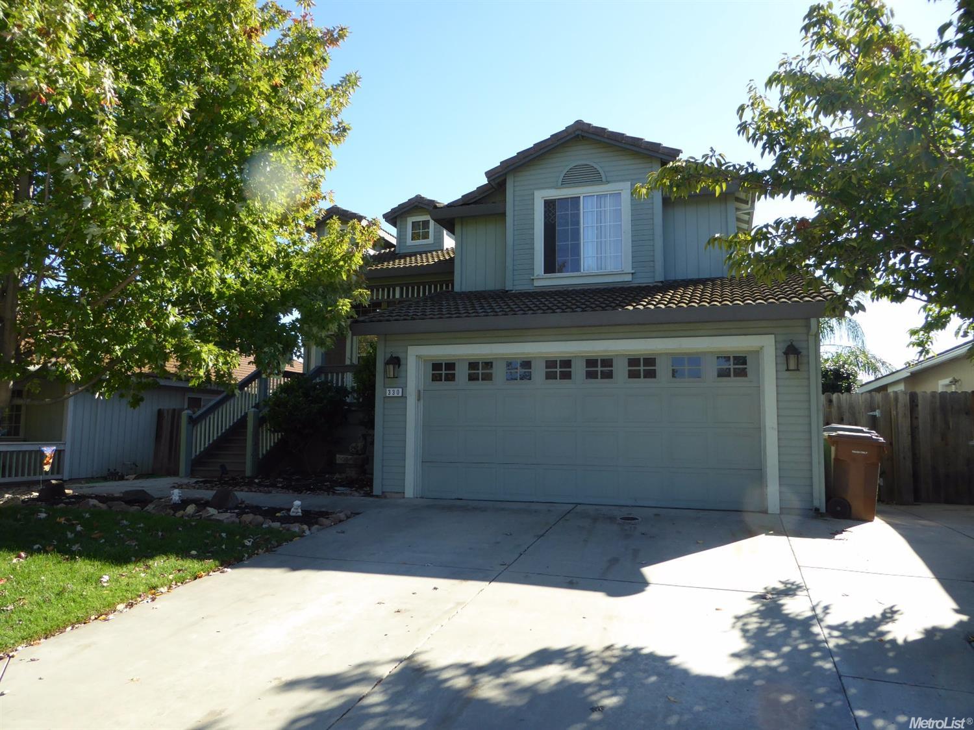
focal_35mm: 24
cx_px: 487
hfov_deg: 71.6
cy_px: 365
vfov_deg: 56.8
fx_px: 675
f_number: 4
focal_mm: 4.3
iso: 100
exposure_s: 1/250
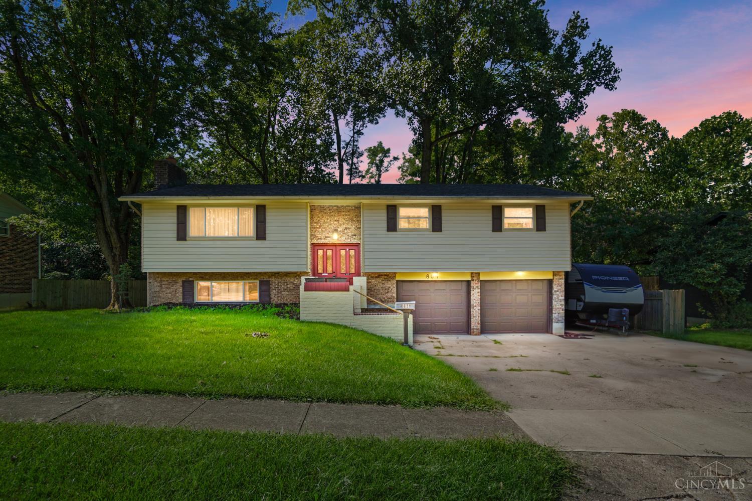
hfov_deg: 95.0
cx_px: 376
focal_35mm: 16
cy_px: 250
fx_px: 345
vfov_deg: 72.0
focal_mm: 11
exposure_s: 1/250
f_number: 4
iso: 100
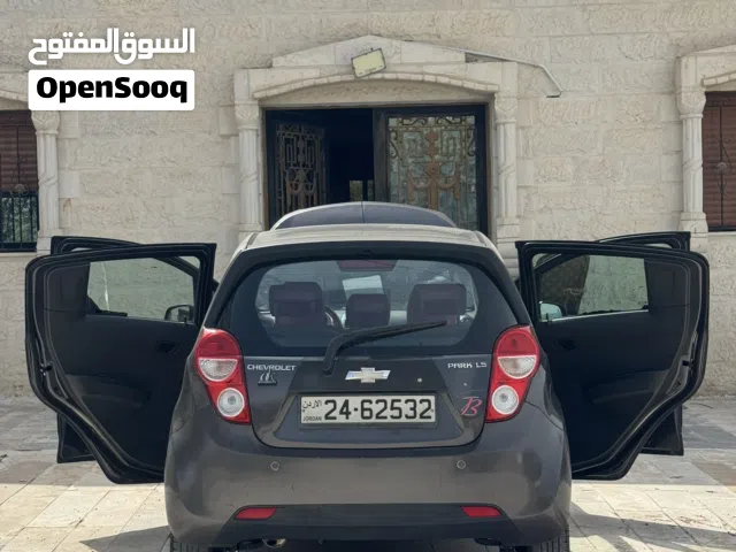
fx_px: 1021
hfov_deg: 39.7
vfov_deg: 30.3
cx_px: 368
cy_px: 276
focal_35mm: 48
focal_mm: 6.76
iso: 64
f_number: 1.78
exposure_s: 1/4310
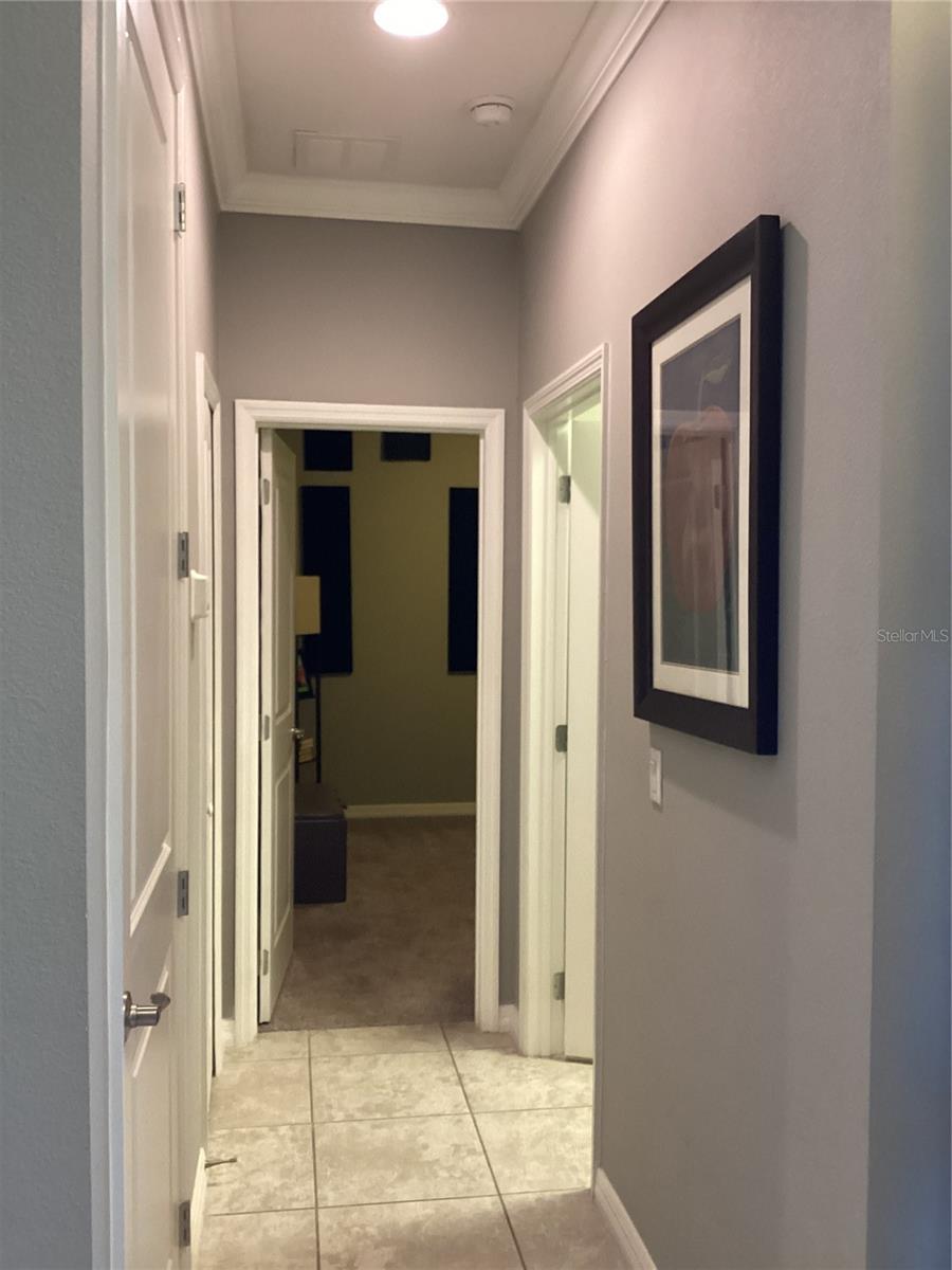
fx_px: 1137
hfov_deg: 45.4
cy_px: 635
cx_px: 476
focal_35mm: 31
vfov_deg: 58.4
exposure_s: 1/40
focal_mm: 3.3
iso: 250
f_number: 2.4
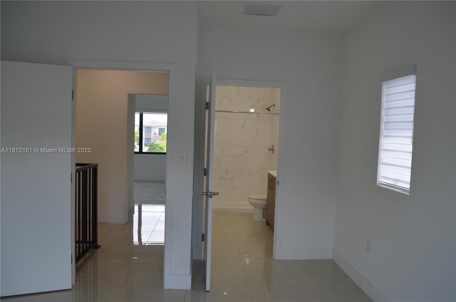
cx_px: 228
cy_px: 151
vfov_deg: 47.7
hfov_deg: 67.5
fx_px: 341
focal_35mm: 27
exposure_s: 1/125
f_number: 5.6
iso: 400
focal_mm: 18
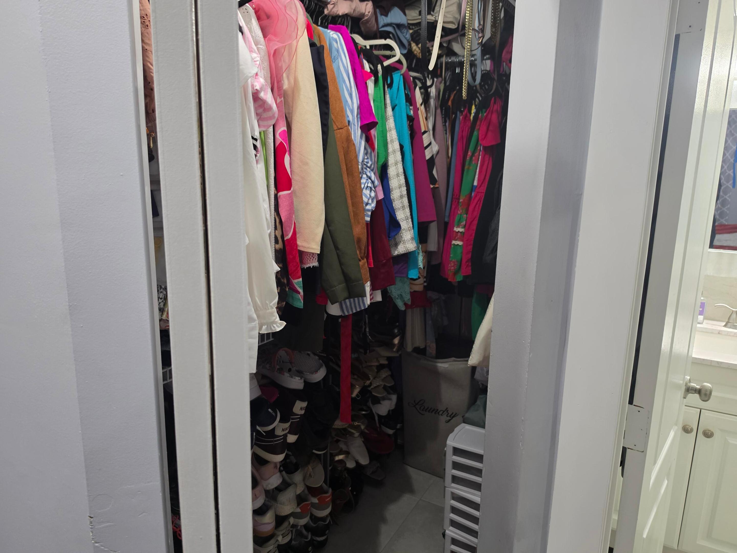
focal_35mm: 23
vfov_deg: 58.9
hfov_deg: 73.9
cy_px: 276
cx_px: 368
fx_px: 490
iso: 250
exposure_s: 1/120
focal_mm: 6.5
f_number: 1.4
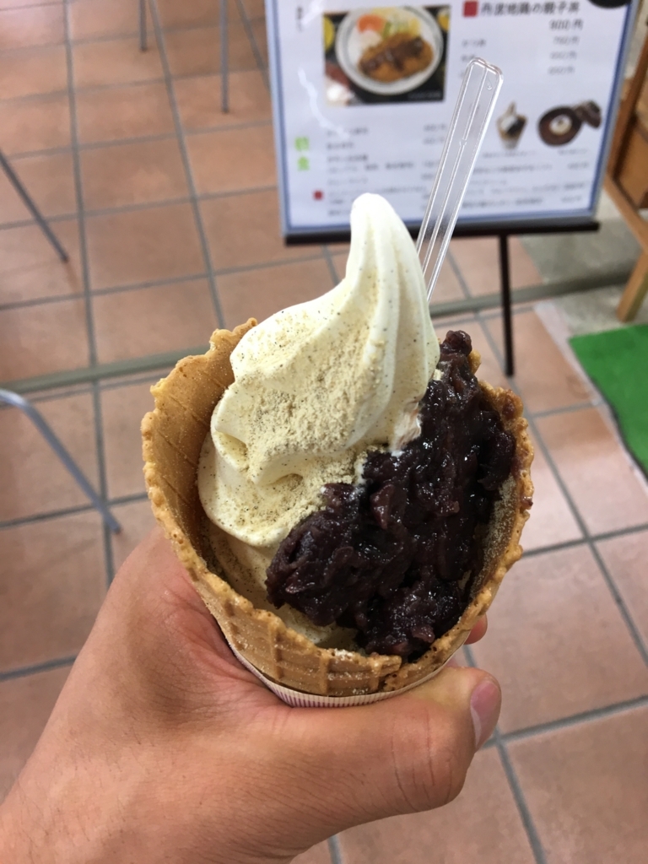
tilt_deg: -55.1
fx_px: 724
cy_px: 432
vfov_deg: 61.7
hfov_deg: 48.2
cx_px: 324
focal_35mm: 29
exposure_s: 1/15
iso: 25
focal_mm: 4.15
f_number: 2.2
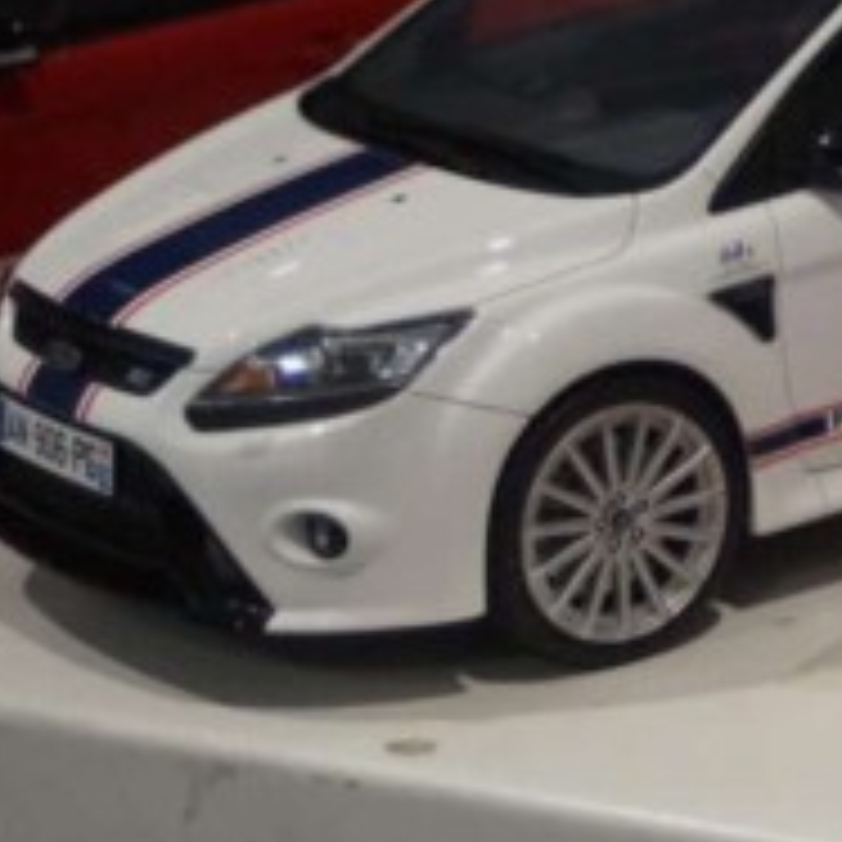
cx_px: 1247
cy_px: 297
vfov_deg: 12.2
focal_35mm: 143
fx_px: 3945
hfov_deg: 11.7
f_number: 4
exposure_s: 1/160
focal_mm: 35
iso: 3200
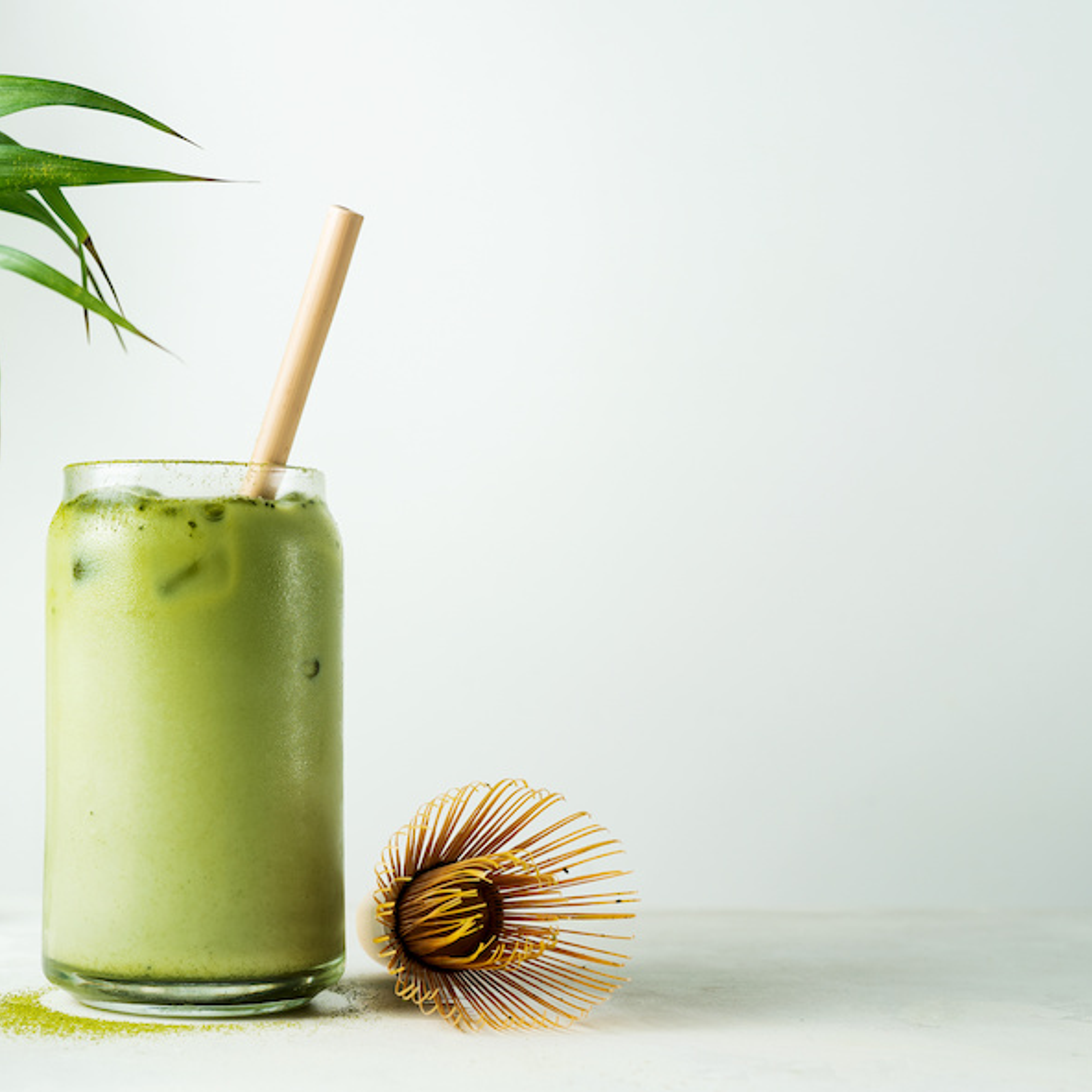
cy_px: 552
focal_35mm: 62
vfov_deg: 27.7
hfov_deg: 27.6
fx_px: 2213
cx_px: 397
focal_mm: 48
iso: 100
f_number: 7.1
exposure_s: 1/80
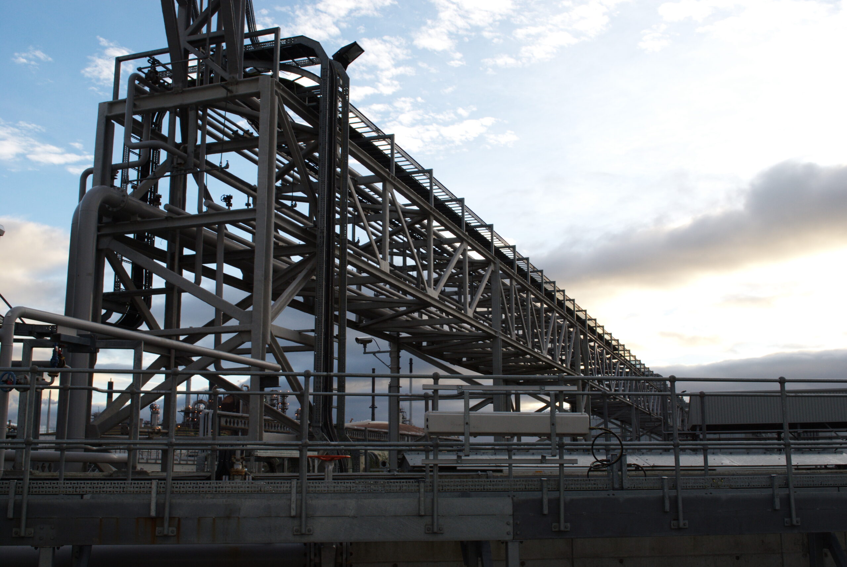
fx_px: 919
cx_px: 424
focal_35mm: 39
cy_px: 284
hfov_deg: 49.5
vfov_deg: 34.3
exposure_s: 1/100
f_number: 10
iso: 200
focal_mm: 26
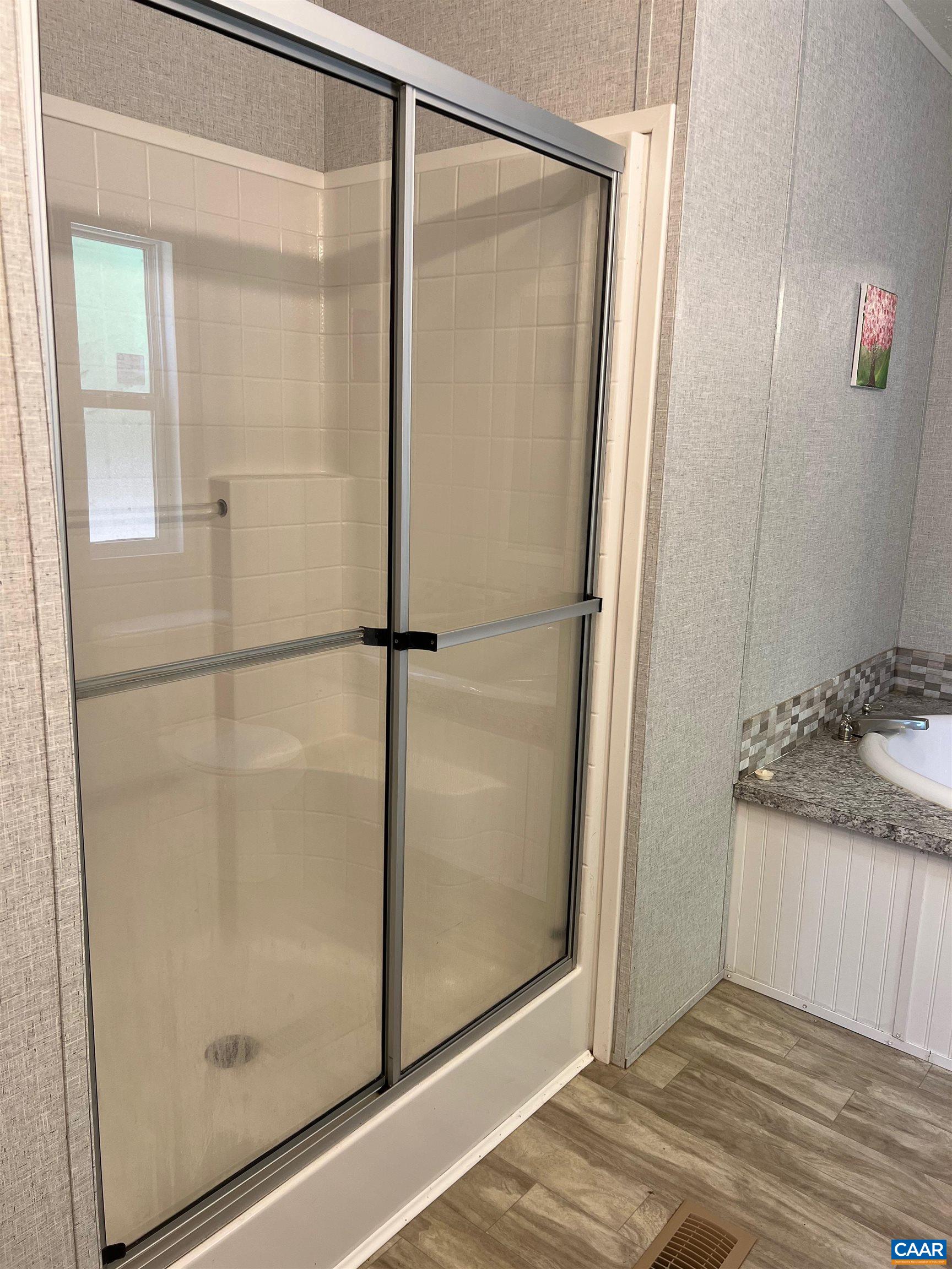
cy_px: 634
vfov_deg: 67.3
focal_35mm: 26
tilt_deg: -10.0
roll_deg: -0.7
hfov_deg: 53.1
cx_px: 476
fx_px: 953
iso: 64
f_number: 1.5
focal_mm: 5.7
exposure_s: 1/120
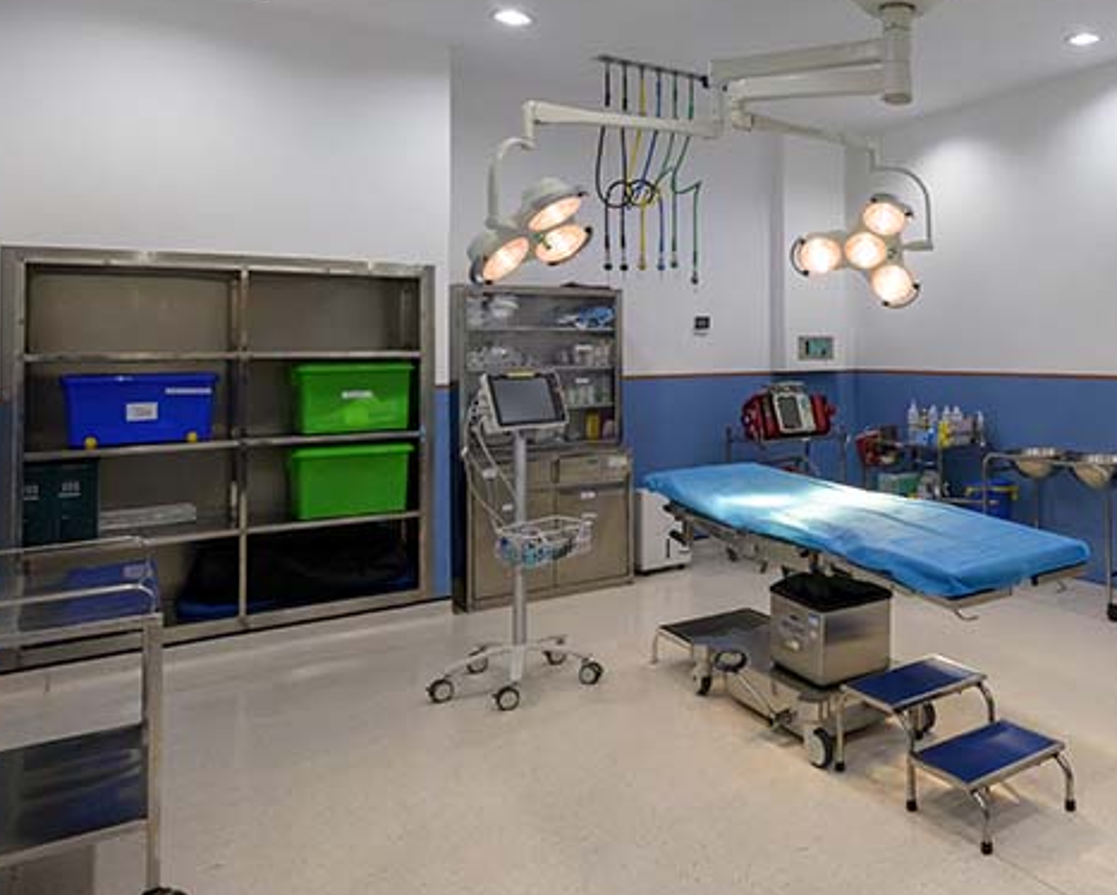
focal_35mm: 27
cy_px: 385
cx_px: 962
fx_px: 893
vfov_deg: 53.0
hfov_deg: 57.0
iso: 1600
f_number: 8
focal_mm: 14
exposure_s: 1/200
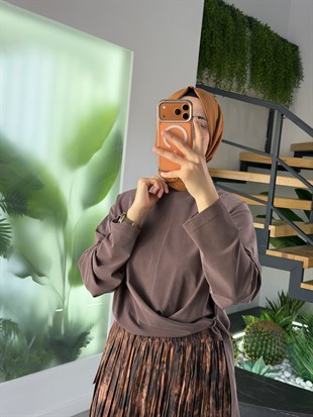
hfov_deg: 30.3
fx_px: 578
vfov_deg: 39.6
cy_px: 208
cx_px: 156
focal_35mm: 48
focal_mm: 6.76
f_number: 1.78
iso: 64
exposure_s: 1/260
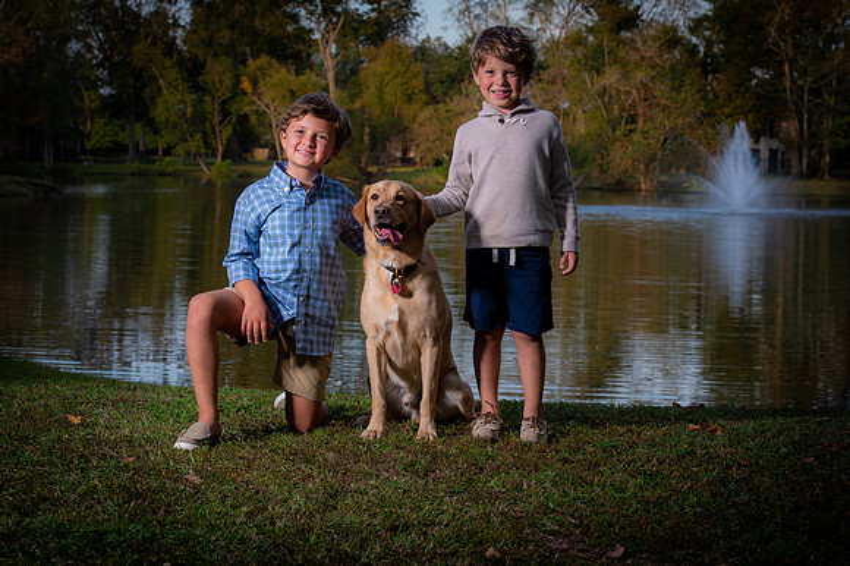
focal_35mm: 82
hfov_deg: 24.8
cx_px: 425
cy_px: 283
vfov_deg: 16.6
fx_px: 1935
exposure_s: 1/160
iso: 400
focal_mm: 82
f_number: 9
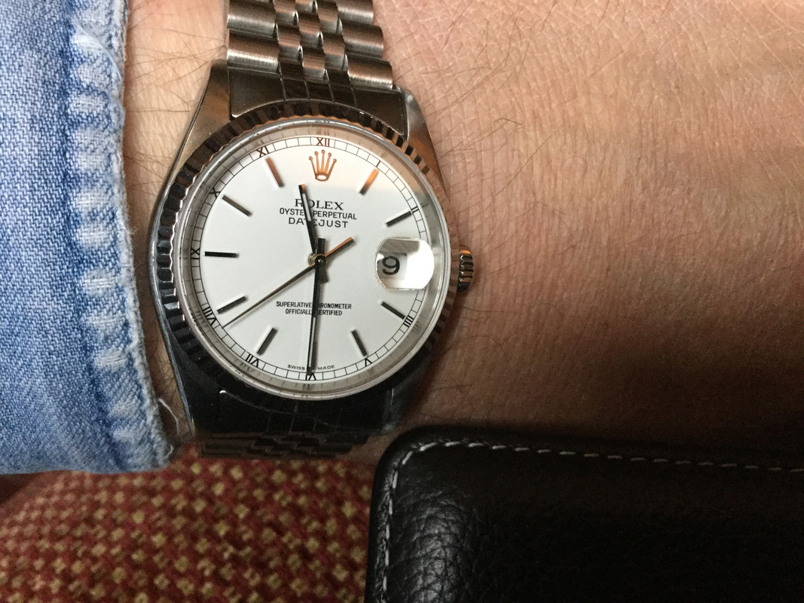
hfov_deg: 58.4
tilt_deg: -45.6
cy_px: 302
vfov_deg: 45.4
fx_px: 720
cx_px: 402
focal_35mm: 31
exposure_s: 1/17
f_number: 2.4
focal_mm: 3.3
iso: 200
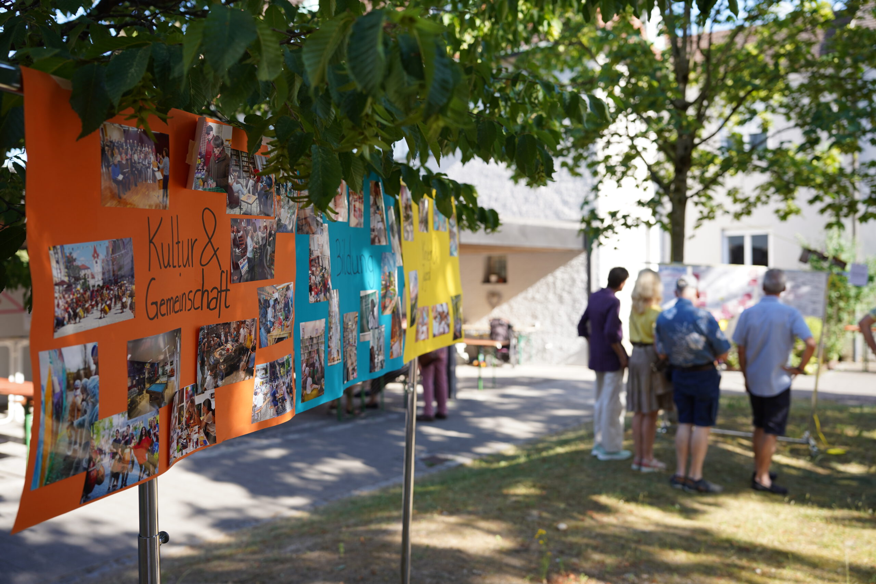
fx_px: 827
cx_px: 438
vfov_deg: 38.9
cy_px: 292
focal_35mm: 34
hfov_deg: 55.8
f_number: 4
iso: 100
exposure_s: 1/160
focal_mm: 34
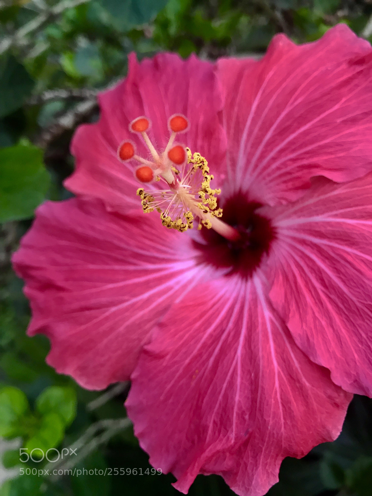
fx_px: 401
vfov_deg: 63.4
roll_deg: -7.0
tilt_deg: -28.5
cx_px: 186
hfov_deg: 49.7
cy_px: 248
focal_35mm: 28
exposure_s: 1/30
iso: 32
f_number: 1.8
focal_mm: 3.99
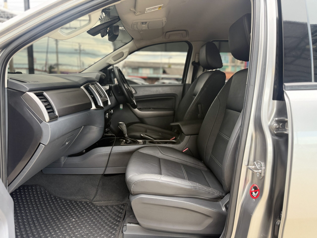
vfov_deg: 56.8
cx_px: 158
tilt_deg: -9.3
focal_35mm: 24
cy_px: 119
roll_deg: -1.4
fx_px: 220
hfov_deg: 71.6
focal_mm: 6.76
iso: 160
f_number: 1.78
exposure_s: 1/121
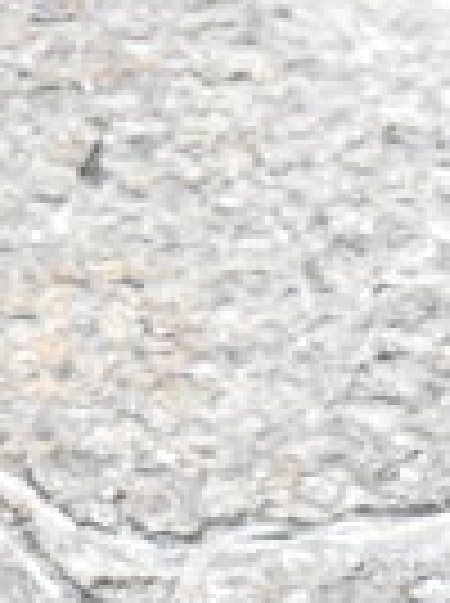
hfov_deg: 4.0
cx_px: -824
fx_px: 6281
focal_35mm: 361
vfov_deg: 5.5
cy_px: 241
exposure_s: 1/800
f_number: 14
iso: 6400
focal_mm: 55
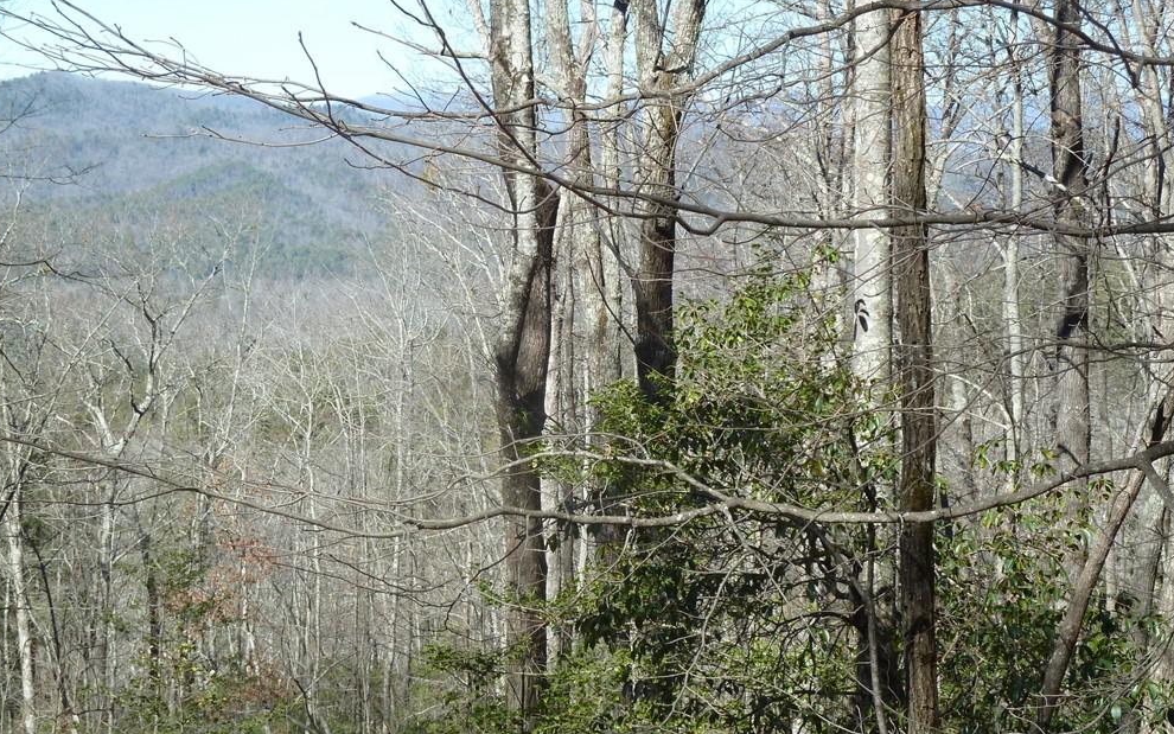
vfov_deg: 14.4
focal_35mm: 91
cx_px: 594
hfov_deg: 22.8
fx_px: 2912
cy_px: 413
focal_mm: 13.7
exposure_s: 1/200
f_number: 4.2
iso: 80
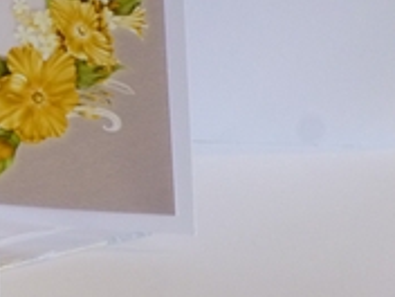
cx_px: -94
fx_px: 2339
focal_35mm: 205
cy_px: -24
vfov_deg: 7.2
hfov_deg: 9.5
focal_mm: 14.2
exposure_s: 1/25
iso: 400
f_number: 4.9
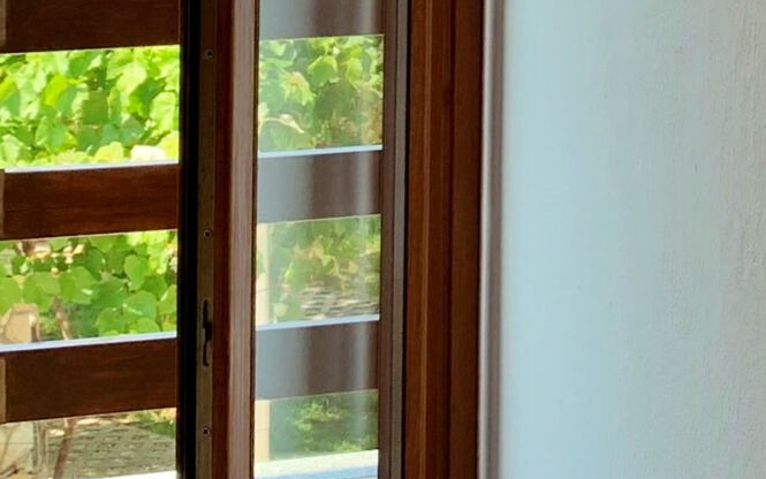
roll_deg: +1.9
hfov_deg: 17.4
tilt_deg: -2.6
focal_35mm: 116
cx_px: 848
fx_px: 2422
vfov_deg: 10.8
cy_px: -294
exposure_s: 1/162
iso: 25
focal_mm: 4.25
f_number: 1.8
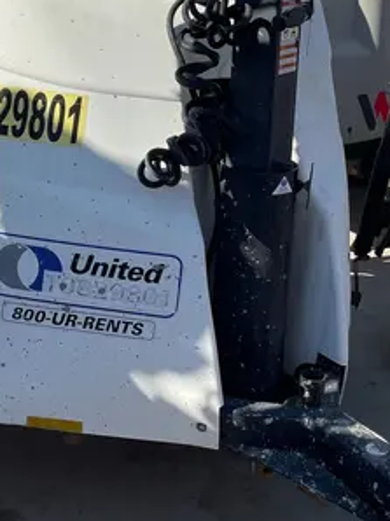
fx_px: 963
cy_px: 120
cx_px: 236
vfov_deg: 29.7
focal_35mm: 64
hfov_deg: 22.9
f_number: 1.6
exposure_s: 1/3205
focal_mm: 4.2
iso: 50
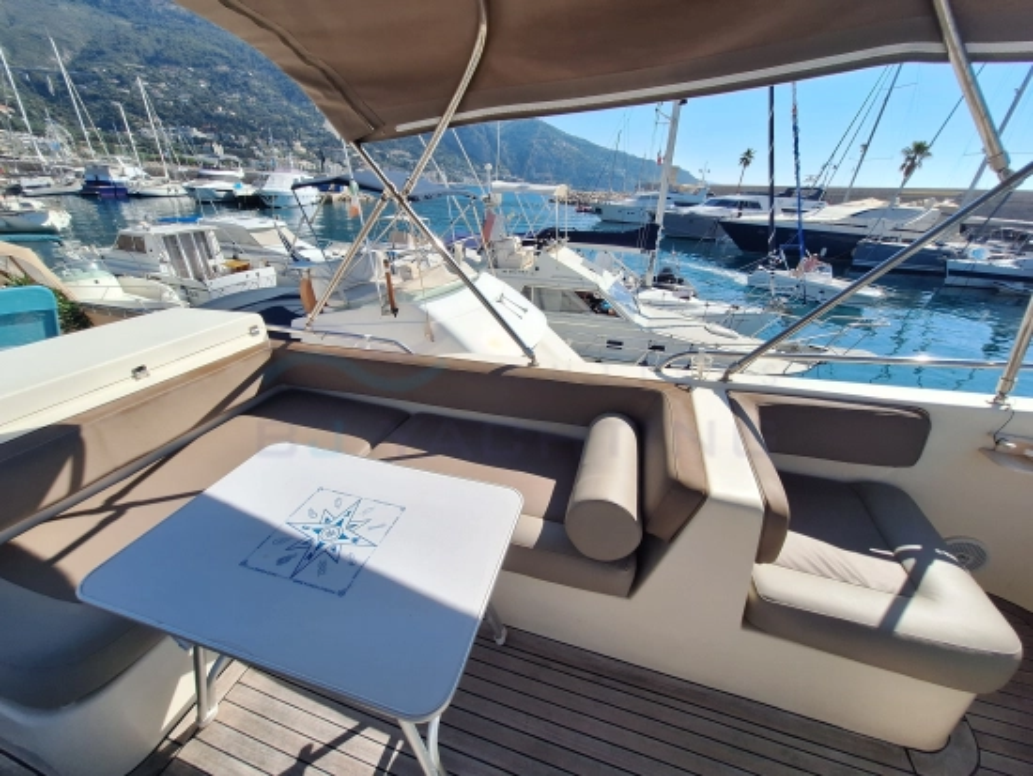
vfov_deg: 90.0
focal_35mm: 13
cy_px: 388
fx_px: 388
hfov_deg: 106.2
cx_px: 516
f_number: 2.2
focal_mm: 1.74
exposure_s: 1/2463
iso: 40
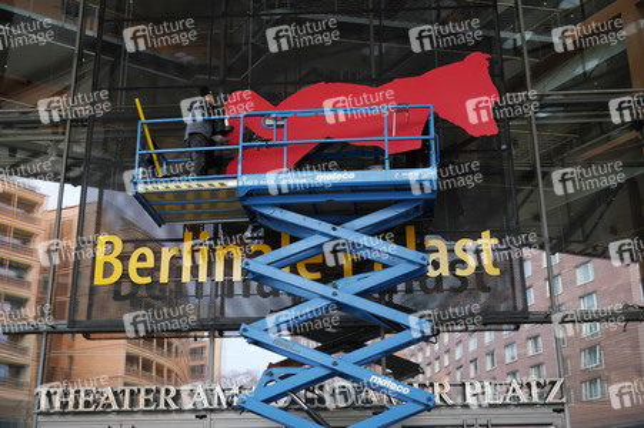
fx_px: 769
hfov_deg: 45.5
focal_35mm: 43
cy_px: 214
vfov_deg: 31.1
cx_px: 322
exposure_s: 1/100
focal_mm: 43
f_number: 5.6
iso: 640
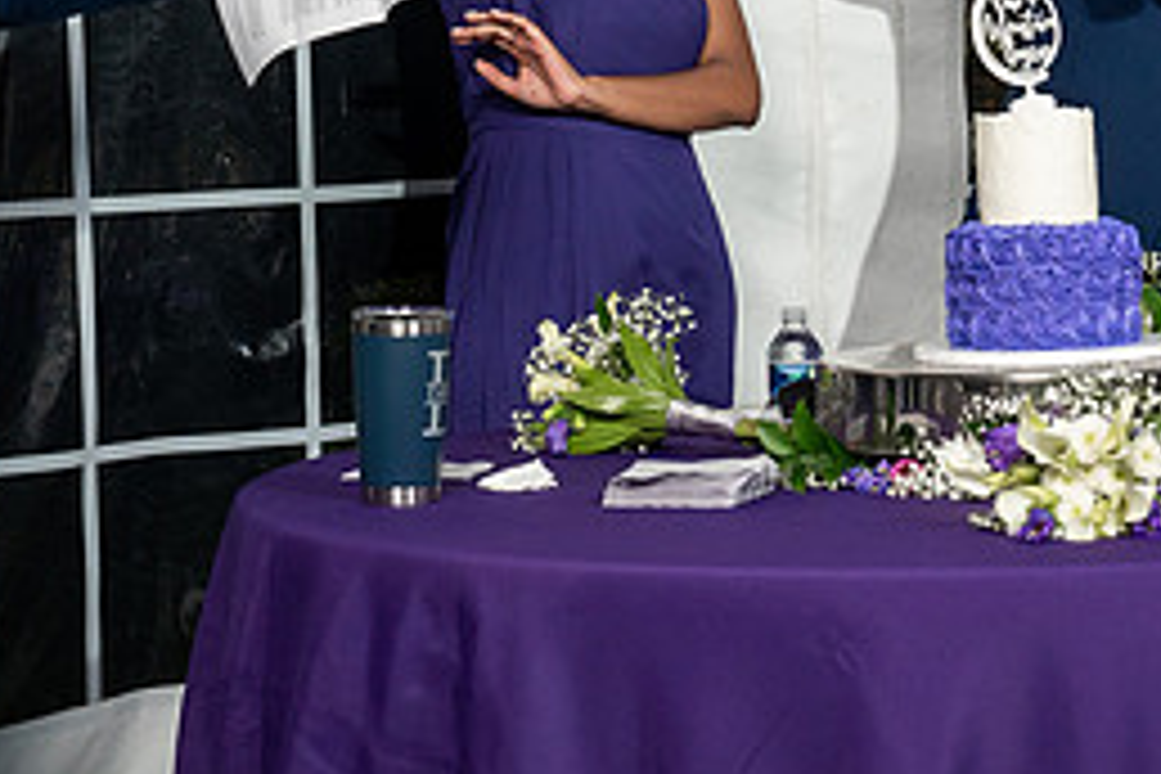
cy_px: -12
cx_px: 777
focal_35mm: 112
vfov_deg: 12.1
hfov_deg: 18.2
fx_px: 3612
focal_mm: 47
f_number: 5.6
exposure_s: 1/200
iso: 1600
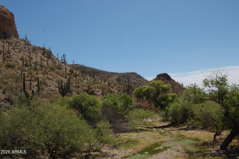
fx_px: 219
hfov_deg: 57.3
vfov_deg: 39.8
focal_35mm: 33
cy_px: 80
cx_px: 120
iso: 200
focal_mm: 22
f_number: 18
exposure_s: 1/100
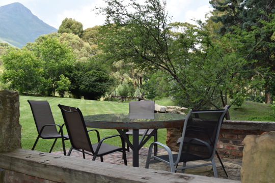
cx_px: 138
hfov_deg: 49.6
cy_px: 92
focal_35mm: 39
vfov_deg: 34.2
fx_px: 298
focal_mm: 26
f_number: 8
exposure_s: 1/125
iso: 100
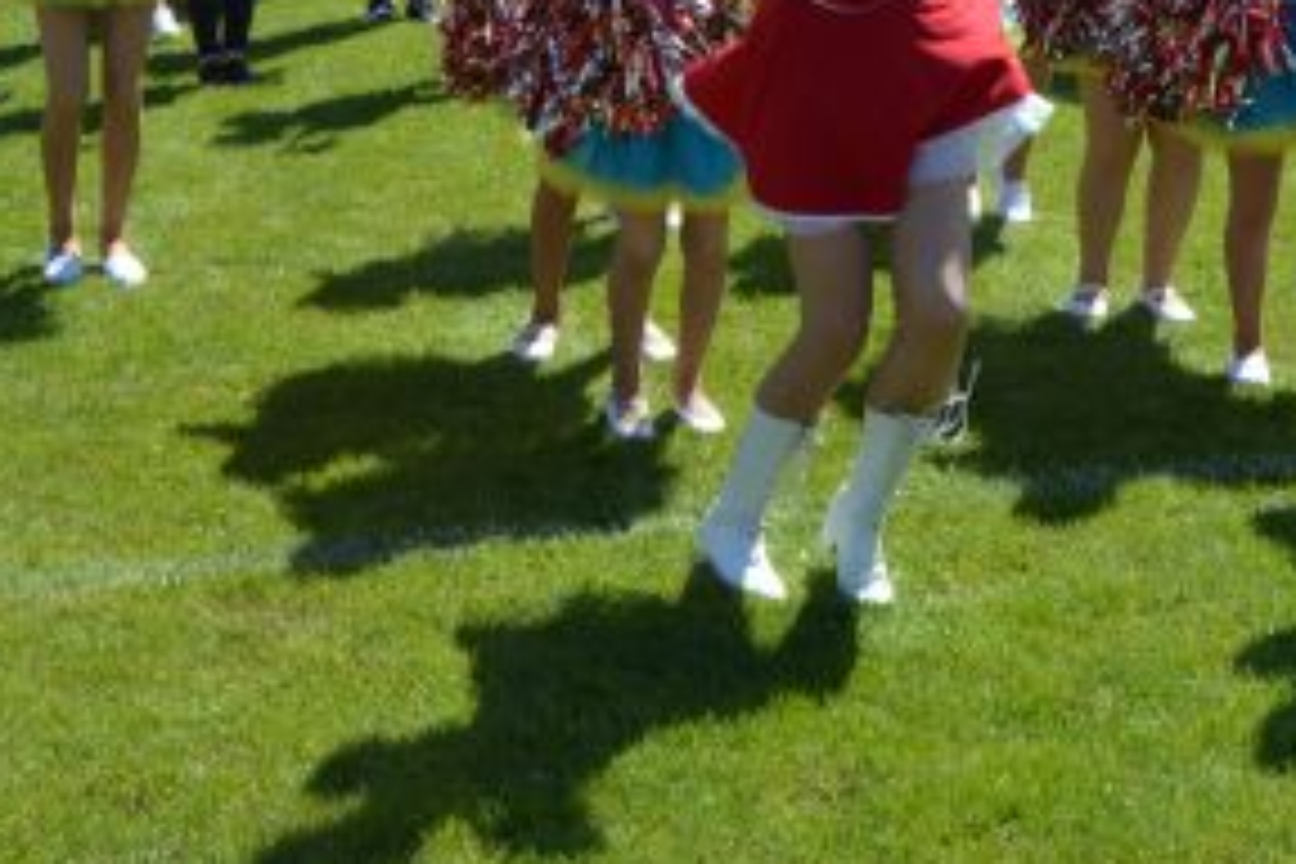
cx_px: 549
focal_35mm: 75
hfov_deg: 27.0
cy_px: -220
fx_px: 2700
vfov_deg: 17.2
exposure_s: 1/250
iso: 100
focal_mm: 18
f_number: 8
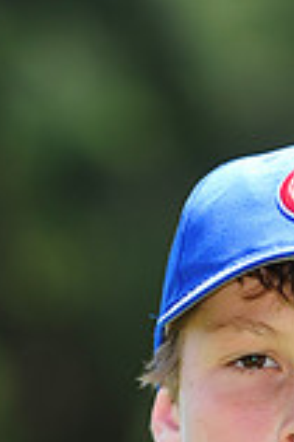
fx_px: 9011
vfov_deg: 2.8
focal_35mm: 734
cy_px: 652
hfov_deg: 1.9
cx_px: 322
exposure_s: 1/400
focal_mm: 200
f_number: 4.5
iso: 200
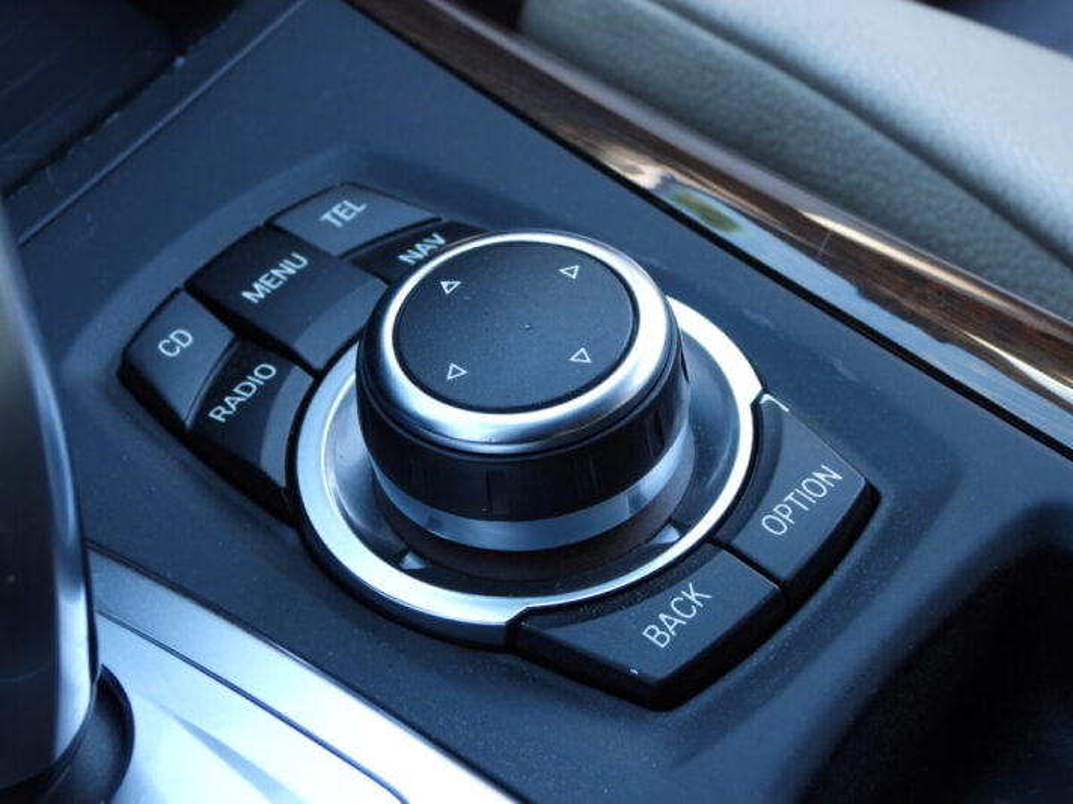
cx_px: 536
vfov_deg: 19.6
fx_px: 2325
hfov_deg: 26.0
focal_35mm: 75
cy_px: 402
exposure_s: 1/60
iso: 180
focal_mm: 13.5
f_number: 3.5
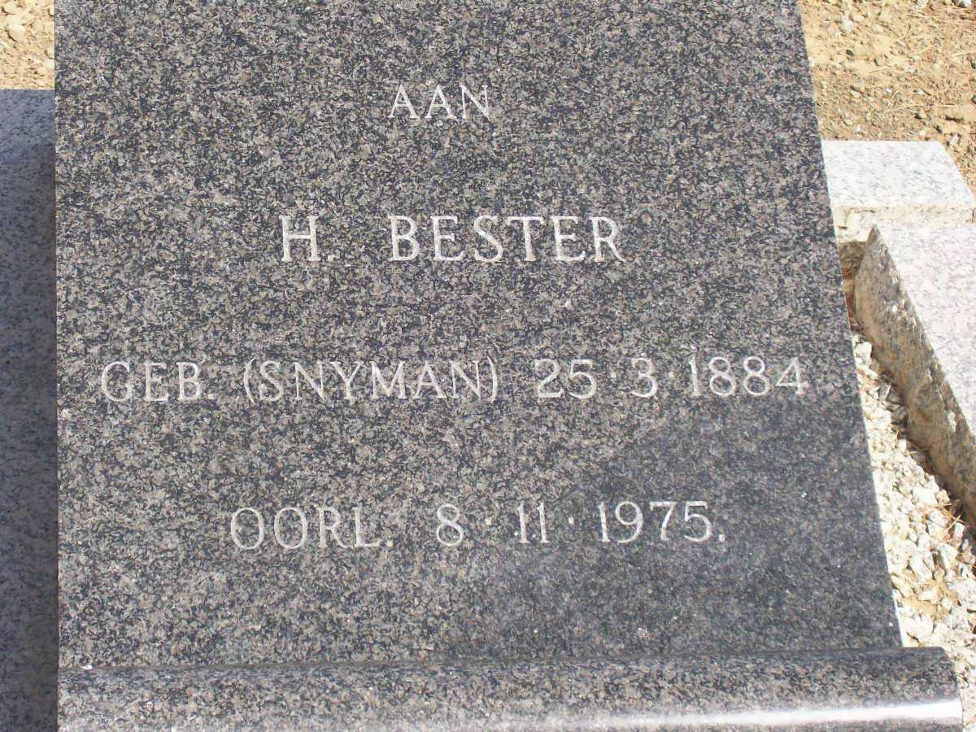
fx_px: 2453
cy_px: 366
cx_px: 488
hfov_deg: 22.5
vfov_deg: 17.0
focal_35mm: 87
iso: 80
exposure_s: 1/507
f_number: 4.3
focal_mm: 14.3
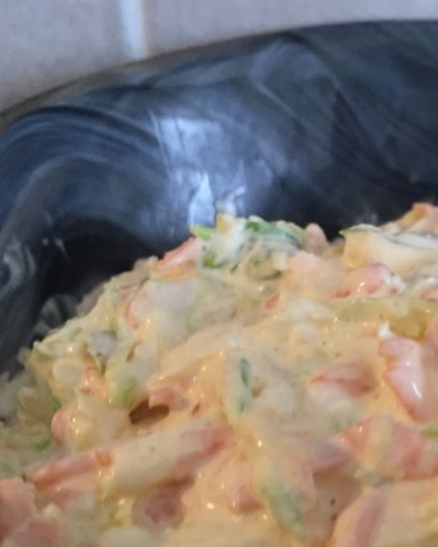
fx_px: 842
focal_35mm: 52
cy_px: 346
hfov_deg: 27.9
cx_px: 404
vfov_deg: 35.8
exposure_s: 1/33
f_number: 2.2
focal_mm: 4.15
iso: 160
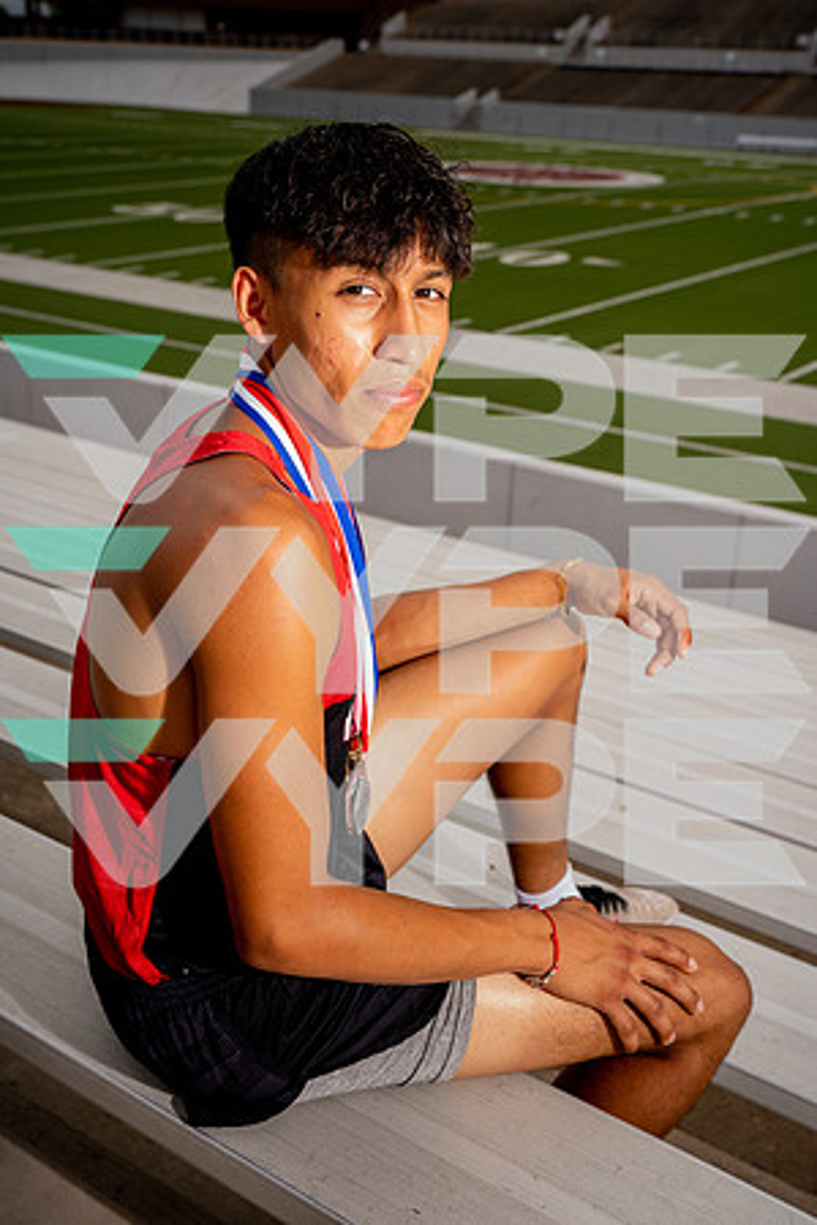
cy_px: 612
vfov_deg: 46.4
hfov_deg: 31.9
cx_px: 408
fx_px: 1430
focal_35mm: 42
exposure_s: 1/250
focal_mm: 42
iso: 80
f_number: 6.3
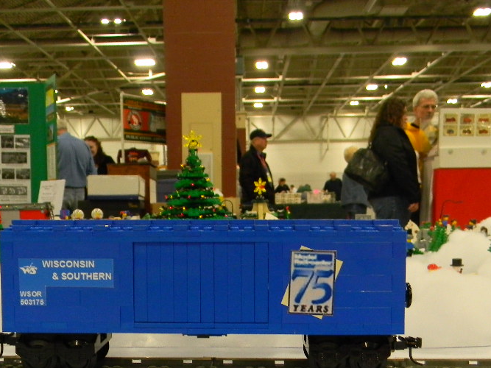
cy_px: 277
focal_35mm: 43
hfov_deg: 43.8
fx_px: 610
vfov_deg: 32.9
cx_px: 227
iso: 310
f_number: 3.5
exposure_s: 1/30
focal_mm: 5
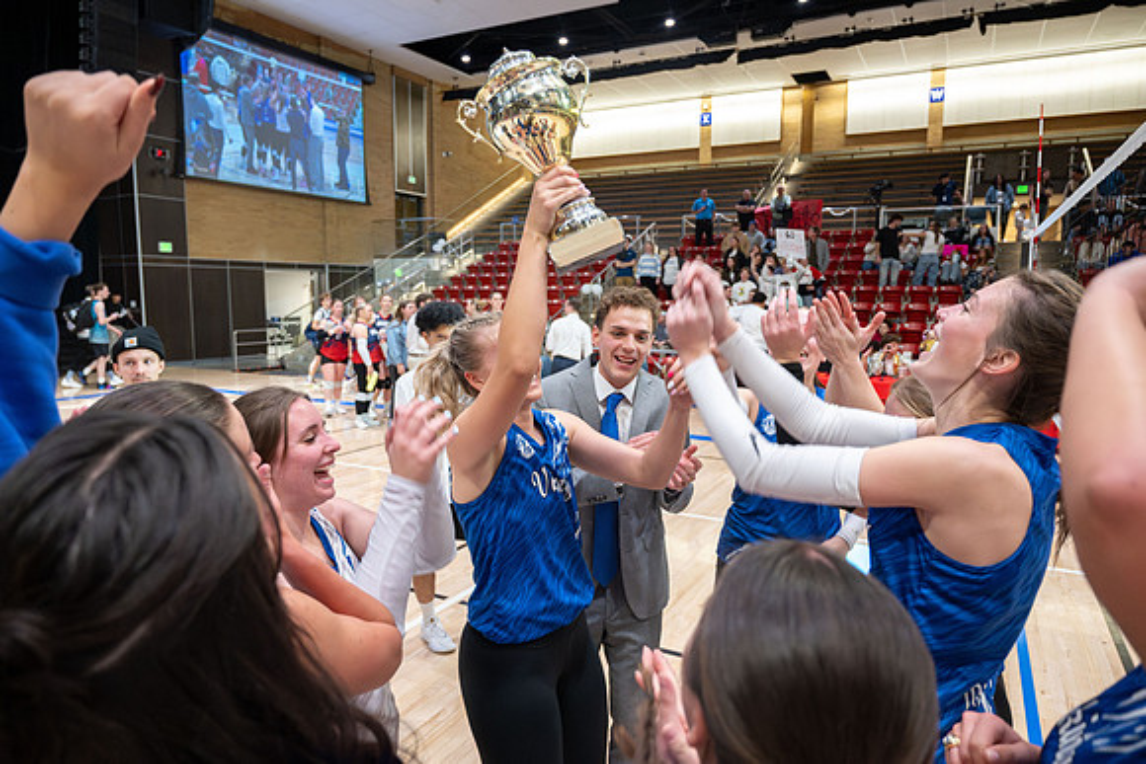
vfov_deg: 53.2
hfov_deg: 73.7
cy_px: 382
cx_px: 573
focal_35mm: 24
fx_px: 764
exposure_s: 1/200
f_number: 4
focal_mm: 24
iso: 4000
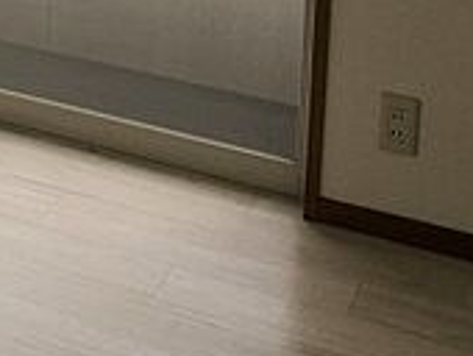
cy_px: -250
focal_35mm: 109
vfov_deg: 12.6
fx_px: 1492
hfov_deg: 16.5
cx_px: -231
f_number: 2.2
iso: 25
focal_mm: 4.15
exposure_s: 1/368
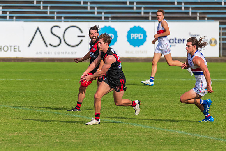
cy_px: 71
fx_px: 4148
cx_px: 98
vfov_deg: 2.1
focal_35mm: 661
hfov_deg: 3.1
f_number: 6
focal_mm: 450
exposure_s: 1/6400
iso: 1000
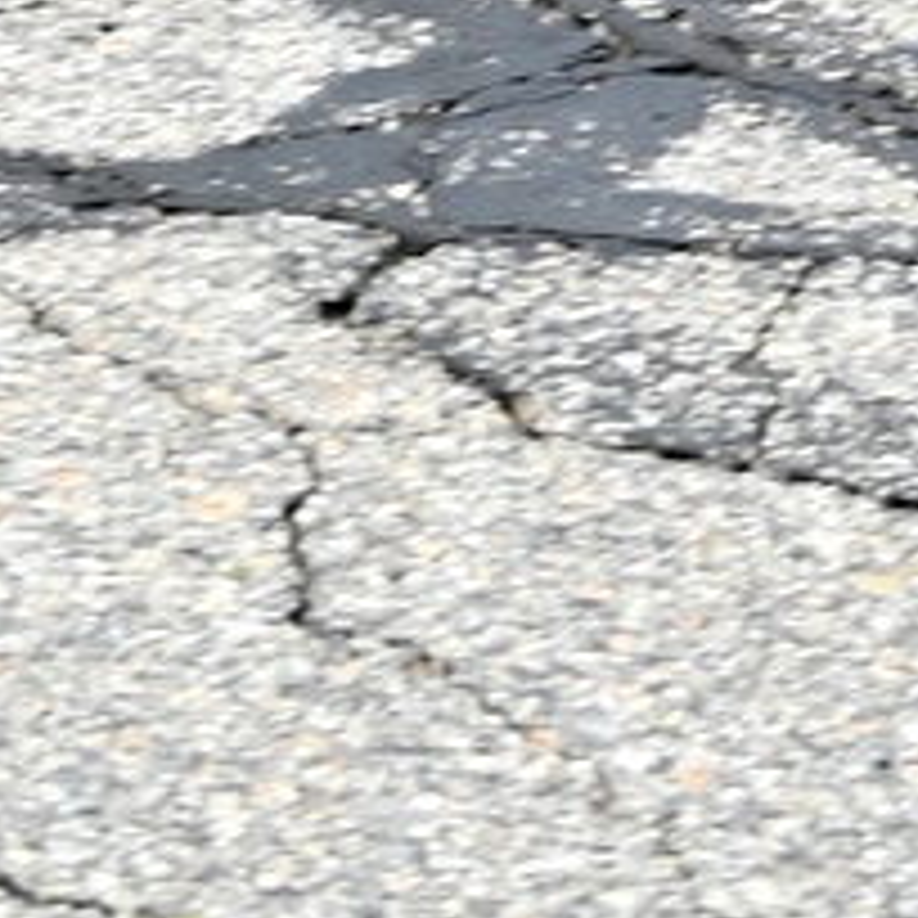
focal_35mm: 326
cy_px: -994
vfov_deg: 5.3
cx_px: 2650
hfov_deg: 5.1
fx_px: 9781
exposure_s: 1/160
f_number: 5.6
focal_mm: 49
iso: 100
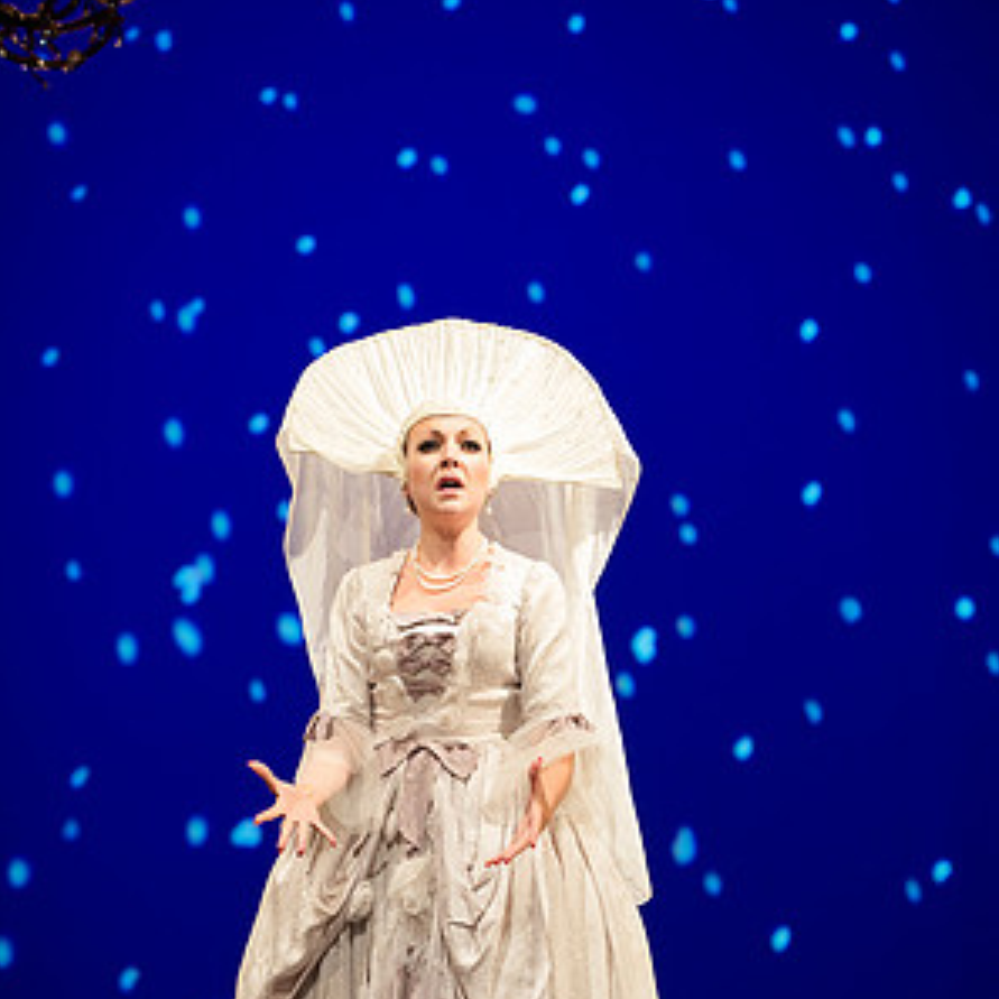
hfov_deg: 9.1
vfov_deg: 9.1
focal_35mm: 193
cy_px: 750
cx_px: 498
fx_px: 6302
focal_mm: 150
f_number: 6.7
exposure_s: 1/200
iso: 1250
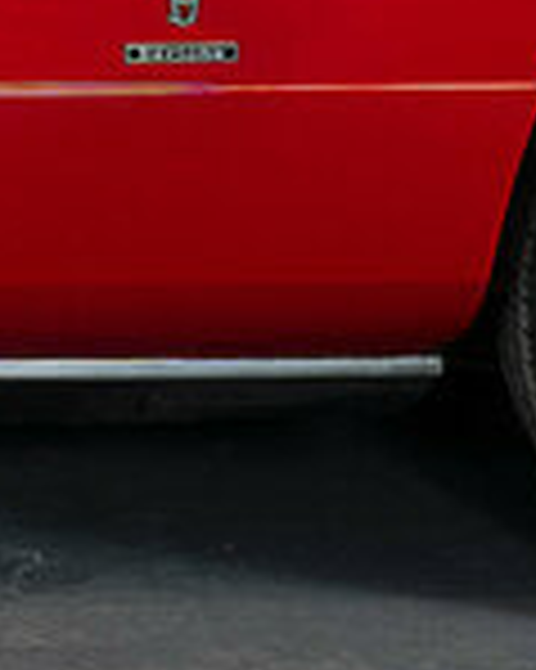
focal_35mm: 249
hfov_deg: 6.0
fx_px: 4943
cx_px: -626
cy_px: -67
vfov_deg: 7.7
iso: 250
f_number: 7.1
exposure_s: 1/3
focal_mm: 33
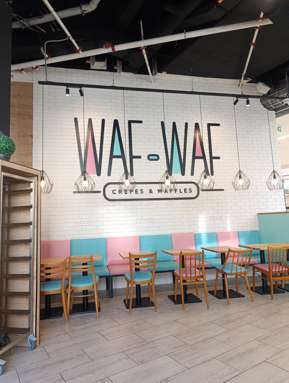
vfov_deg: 73.8
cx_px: 144
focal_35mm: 23
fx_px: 255
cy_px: 192
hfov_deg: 59.0
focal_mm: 6.14
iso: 800
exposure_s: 1/100
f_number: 1.6
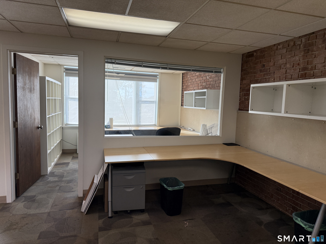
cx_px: 163
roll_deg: -2.2
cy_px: 122
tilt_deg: -5.4
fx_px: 226
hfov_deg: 71.6
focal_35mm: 24
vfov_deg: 56.8
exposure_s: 1/240
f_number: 1.78
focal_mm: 6.76
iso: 200
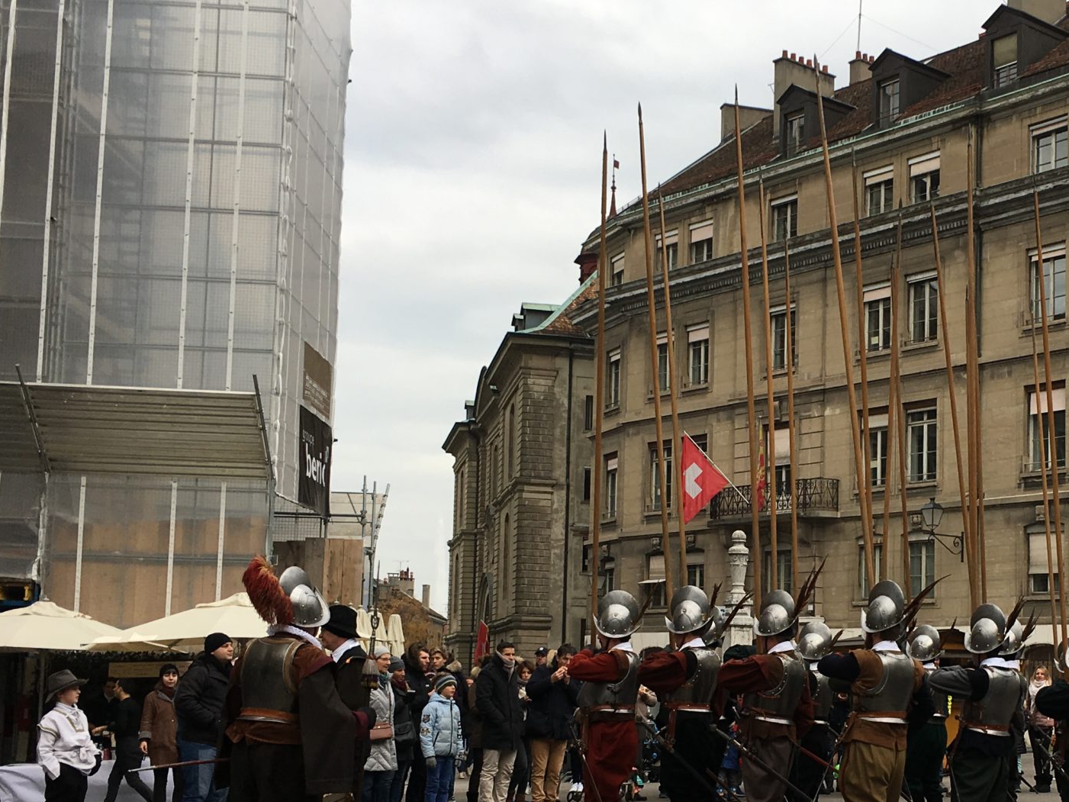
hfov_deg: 35.2
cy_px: 536
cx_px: 832
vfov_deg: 27.4
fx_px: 1637
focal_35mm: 53
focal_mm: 4.15
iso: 25
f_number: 2.2
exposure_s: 1/386
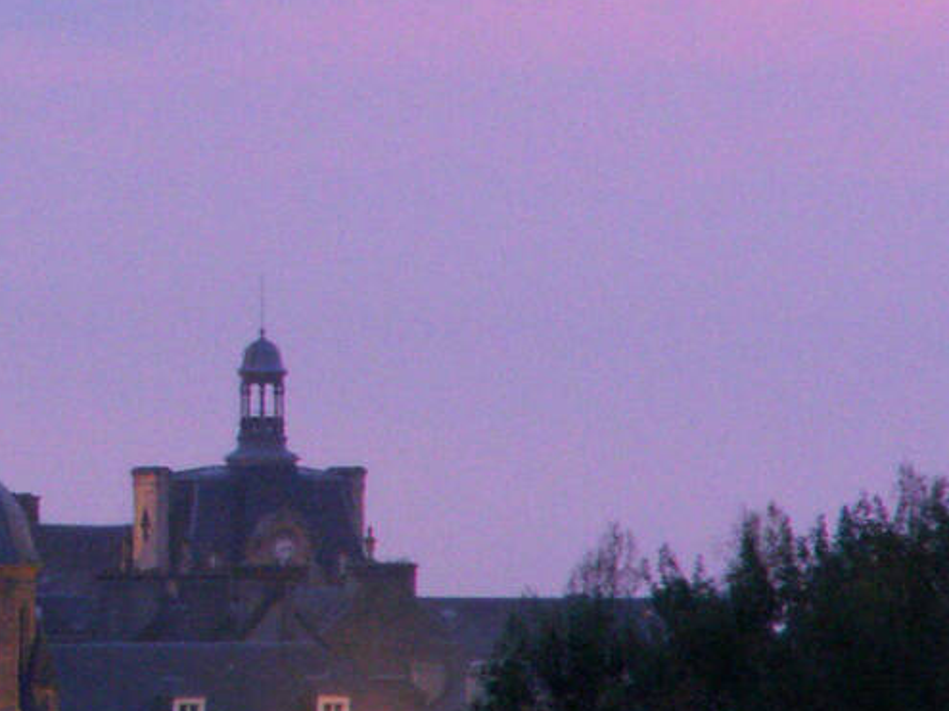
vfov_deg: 1.6
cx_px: -767
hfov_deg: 2.2
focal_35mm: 911
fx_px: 24969
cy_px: 31
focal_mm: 38.46
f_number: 4
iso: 160
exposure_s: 1/2
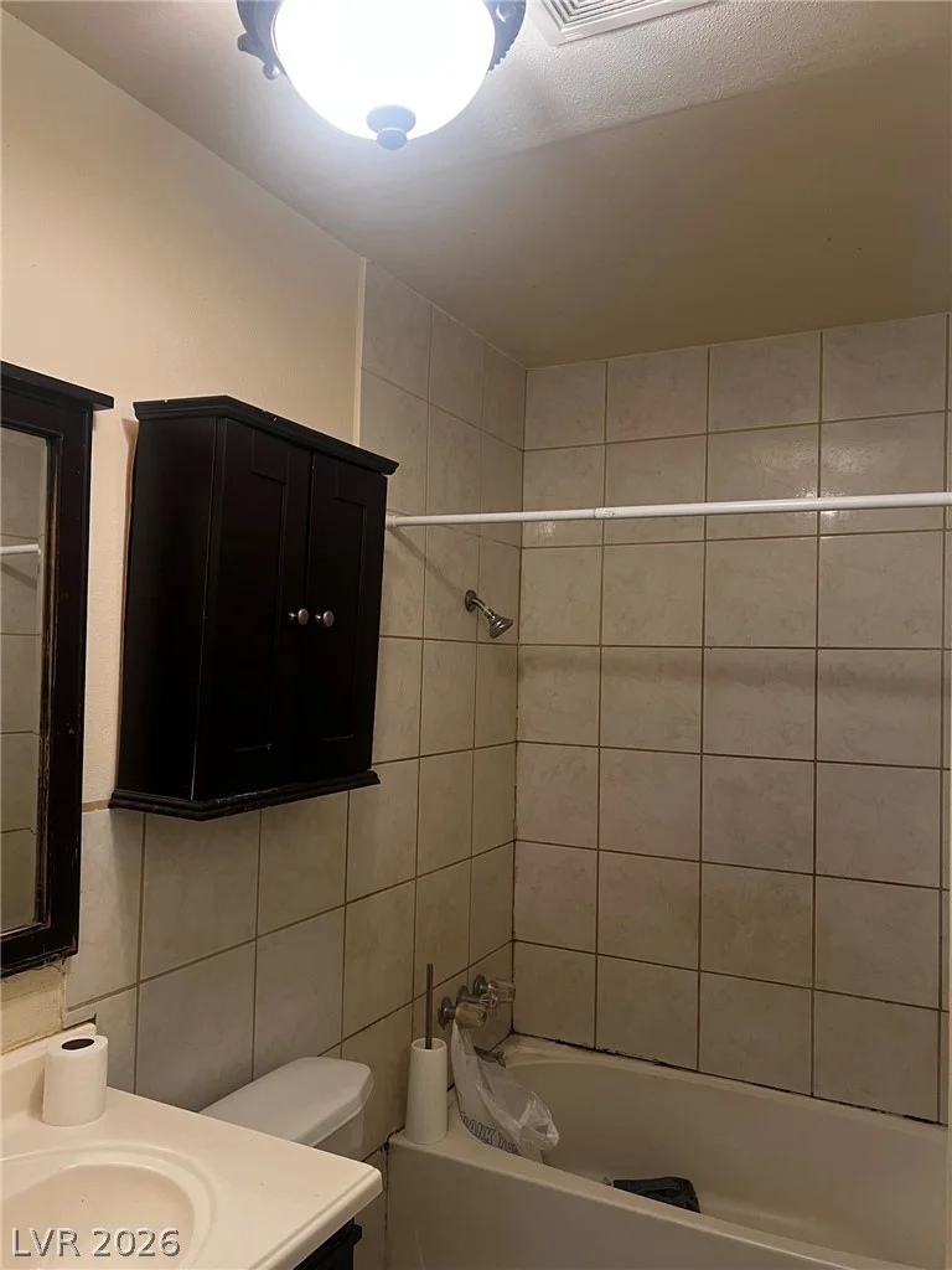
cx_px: 476
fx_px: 953
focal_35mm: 26
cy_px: 635
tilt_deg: +3.0
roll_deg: -0.1
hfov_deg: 53.1
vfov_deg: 67.3
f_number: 1.5
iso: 160
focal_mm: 5.7
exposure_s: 1/60
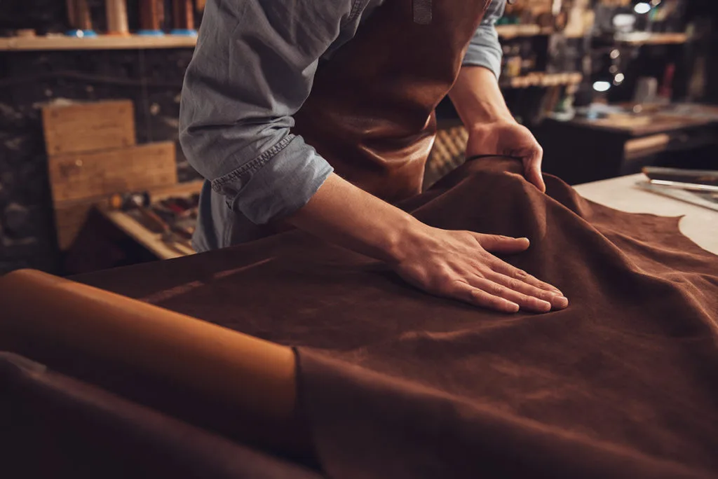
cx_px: 359
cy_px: 240
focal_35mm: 36
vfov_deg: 36.9
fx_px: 718
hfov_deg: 53.1
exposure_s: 1/100
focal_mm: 36
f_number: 3.5
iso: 320
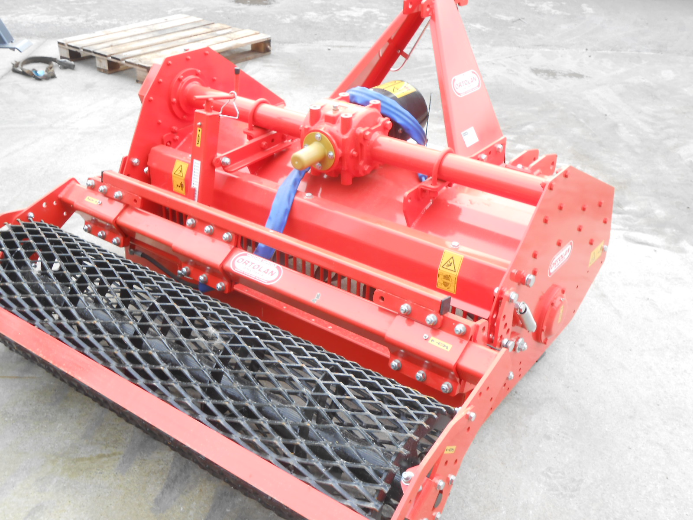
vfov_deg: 37.7
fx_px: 761
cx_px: 346
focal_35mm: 38
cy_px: 260
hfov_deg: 49.0
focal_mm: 6.8
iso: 80
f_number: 4.2
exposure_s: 1/40
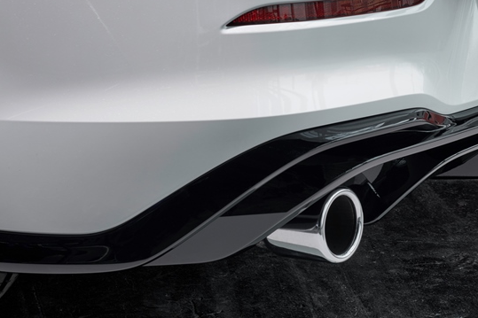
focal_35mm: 95
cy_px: 114
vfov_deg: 14.4
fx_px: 1261
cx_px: 382
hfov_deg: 21.2
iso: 100
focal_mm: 50
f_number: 11
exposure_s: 1/25
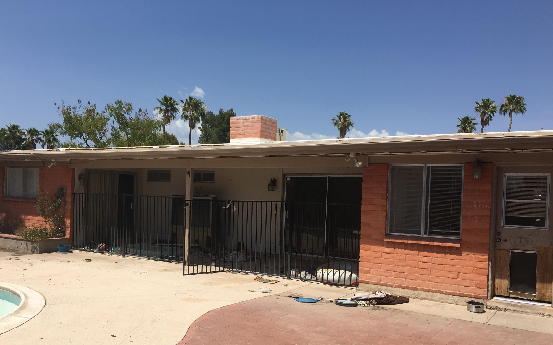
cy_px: 205
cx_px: 275
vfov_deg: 40.4
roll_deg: -2.8
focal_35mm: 31
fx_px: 467
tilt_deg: -0.4
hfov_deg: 61.2
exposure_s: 1/2331
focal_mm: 4.15
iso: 25
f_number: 2.2
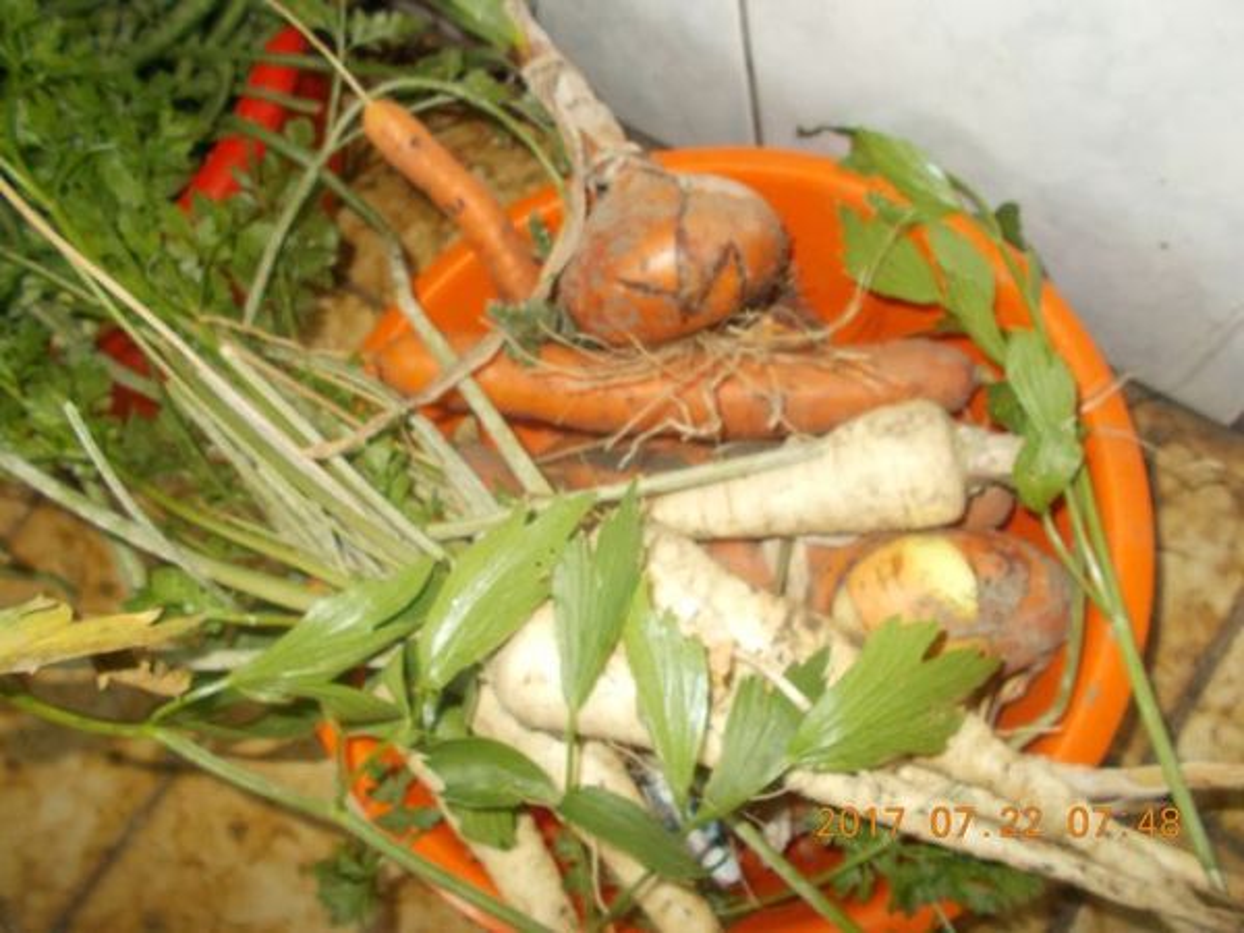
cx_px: 622
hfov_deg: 67.3
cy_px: 466
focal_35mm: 26
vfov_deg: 53.1
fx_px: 934
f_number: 3.2
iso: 200
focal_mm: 4.6
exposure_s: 1/25
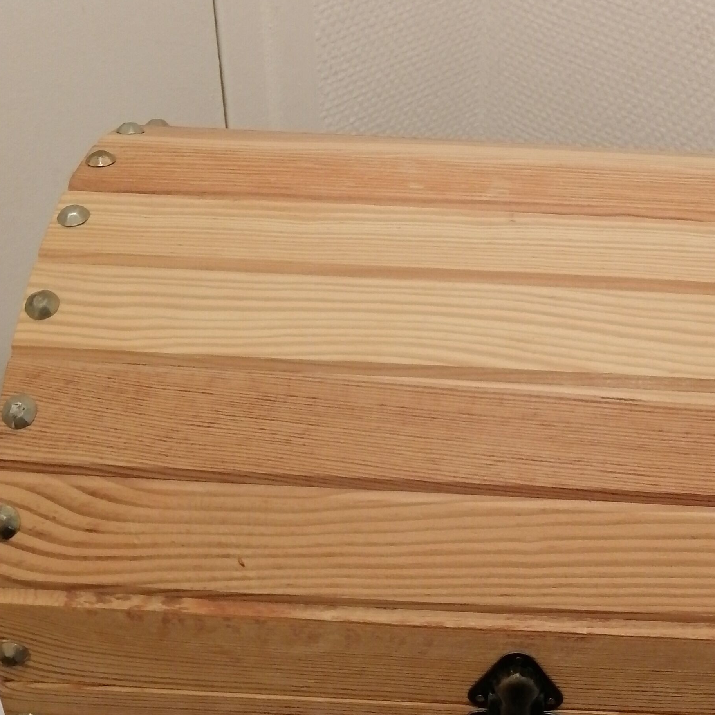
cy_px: 184
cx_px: 515
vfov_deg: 29.1
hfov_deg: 29.2
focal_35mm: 58
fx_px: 1355
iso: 250
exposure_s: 1/33.3
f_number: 1.8
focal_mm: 3.96
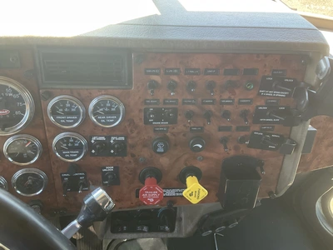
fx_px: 279
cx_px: 166
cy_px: 125
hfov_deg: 61.7
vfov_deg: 48.2
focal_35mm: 29
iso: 64
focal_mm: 3
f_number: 1.8
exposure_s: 1/122
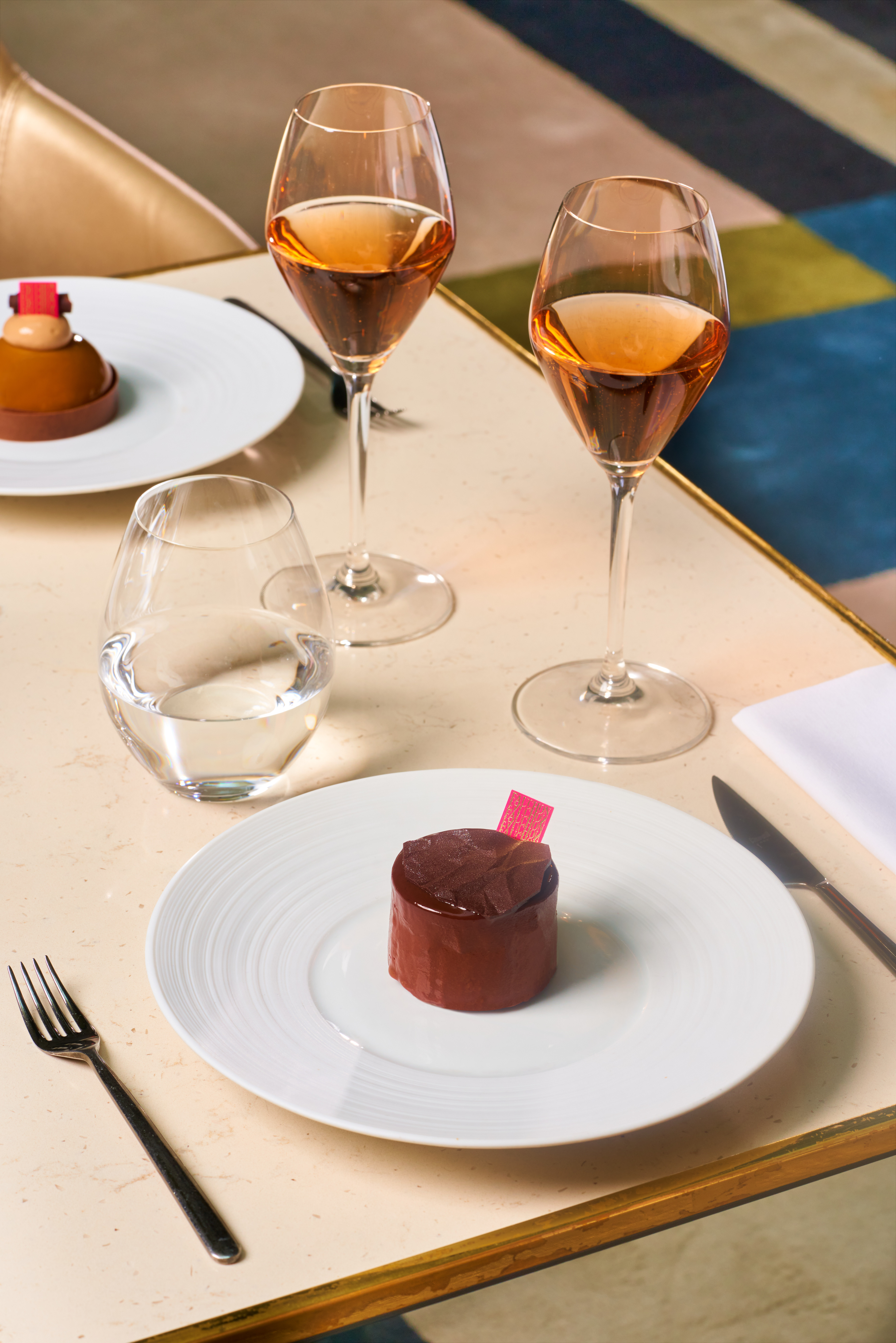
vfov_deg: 22.6
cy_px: 672
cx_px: 448
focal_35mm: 90
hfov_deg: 15.2
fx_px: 3359
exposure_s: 1/125
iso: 400
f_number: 11
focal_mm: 90
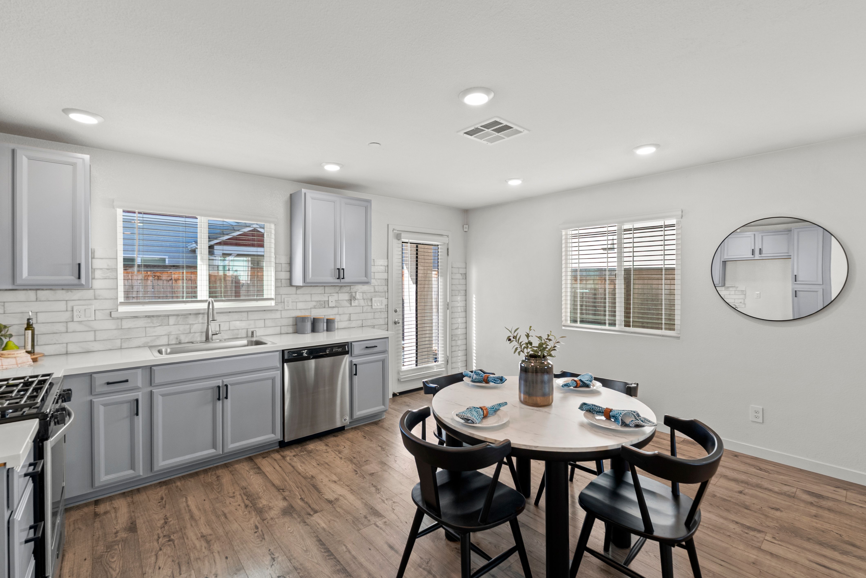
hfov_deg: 96.7
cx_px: 433
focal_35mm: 16
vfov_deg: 73.8
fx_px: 385
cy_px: 289
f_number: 9
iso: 400
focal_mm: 16
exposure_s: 1/1.67
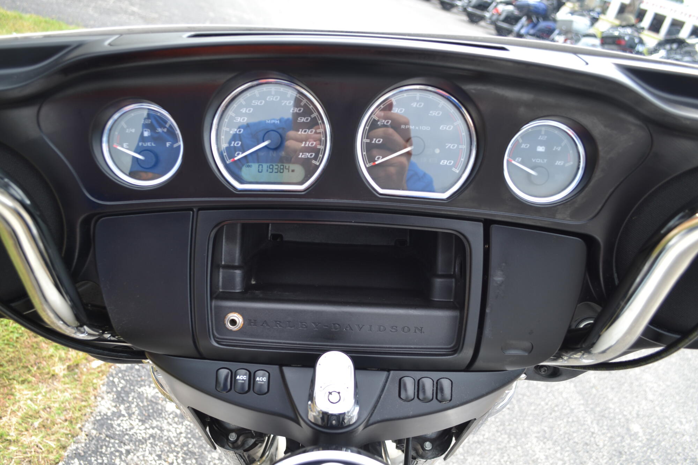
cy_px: 232
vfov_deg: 43.6
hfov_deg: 61.9
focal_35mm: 30
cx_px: 349
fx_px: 582
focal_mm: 20
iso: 100
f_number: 5.6
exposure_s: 1/125
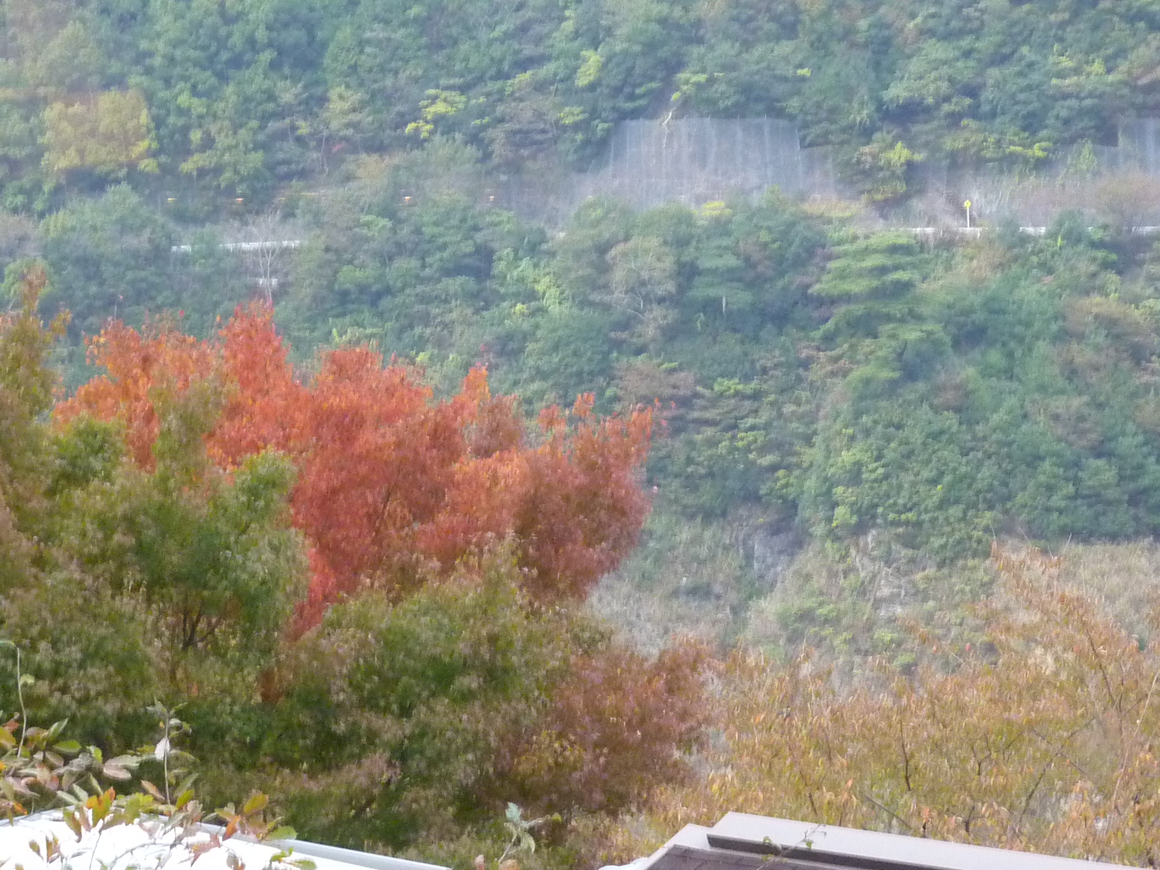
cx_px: 580
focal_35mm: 121
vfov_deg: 12.2
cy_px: 435
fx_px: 4055
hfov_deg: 16.3
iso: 400
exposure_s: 1/15
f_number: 4.1
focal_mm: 11
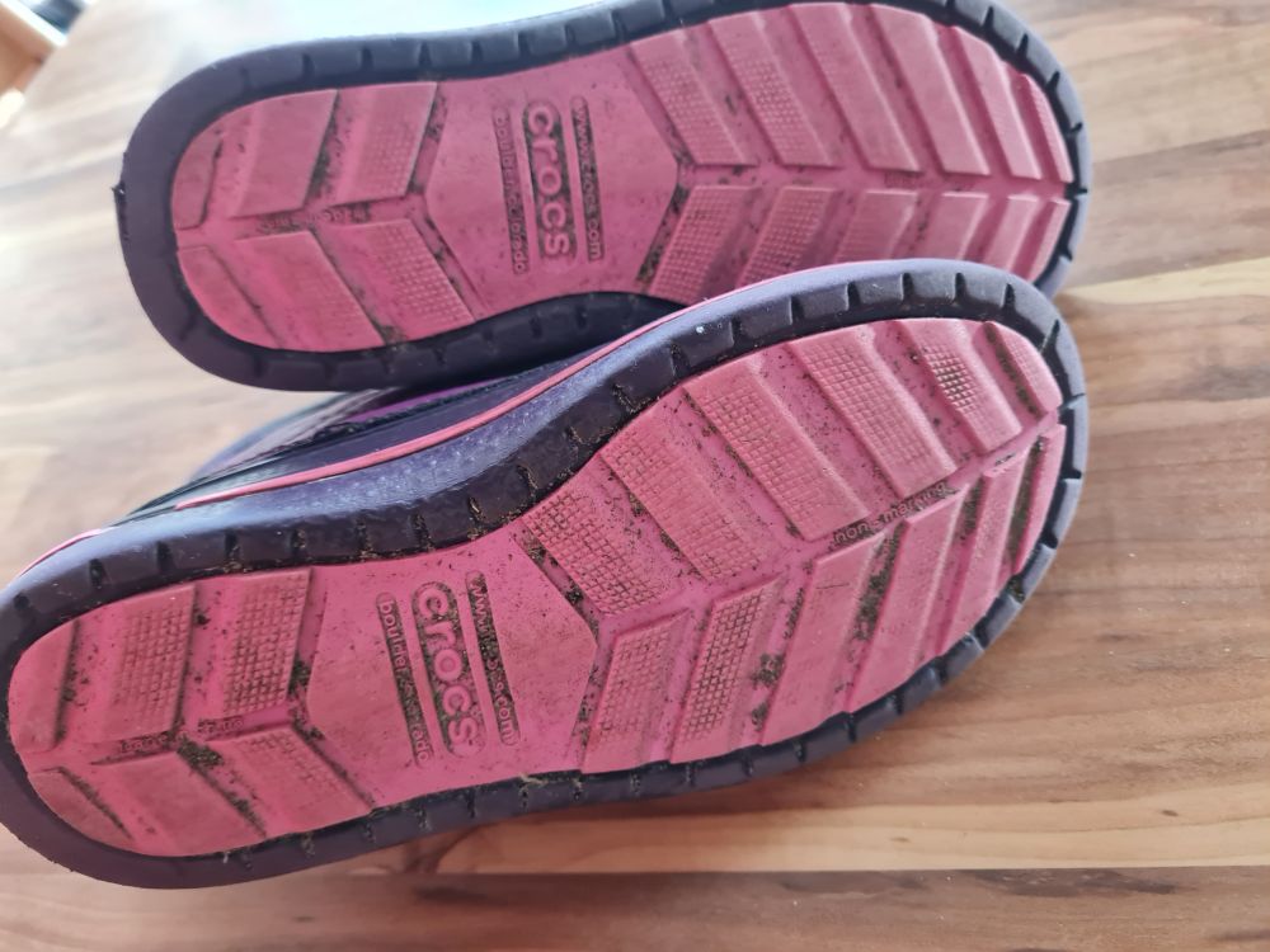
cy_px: 476
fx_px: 954
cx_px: 635
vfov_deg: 53.1
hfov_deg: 67.3
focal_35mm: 26
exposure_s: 1/40
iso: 500
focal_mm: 5.4
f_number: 1.8
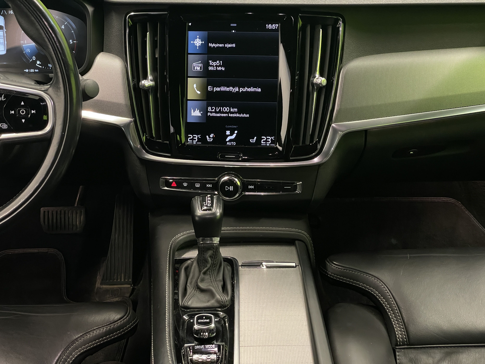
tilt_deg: -26.9
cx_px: 242
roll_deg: +0.1
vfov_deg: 28.0
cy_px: 182
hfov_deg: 36.8
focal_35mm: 52
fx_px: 729
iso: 640
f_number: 2
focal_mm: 6
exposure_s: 1/50
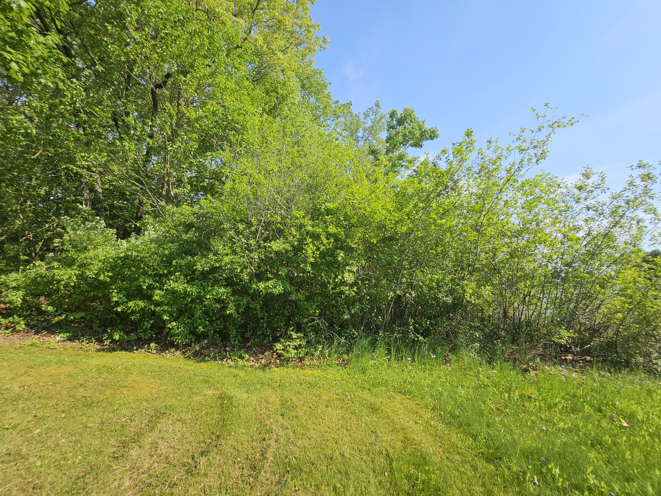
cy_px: 248
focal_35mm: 13
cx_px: 330
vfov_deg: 89.9
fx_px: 248
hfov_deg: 106.2
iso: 50
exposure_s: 1/1286
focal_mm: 2.2
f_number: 2.2
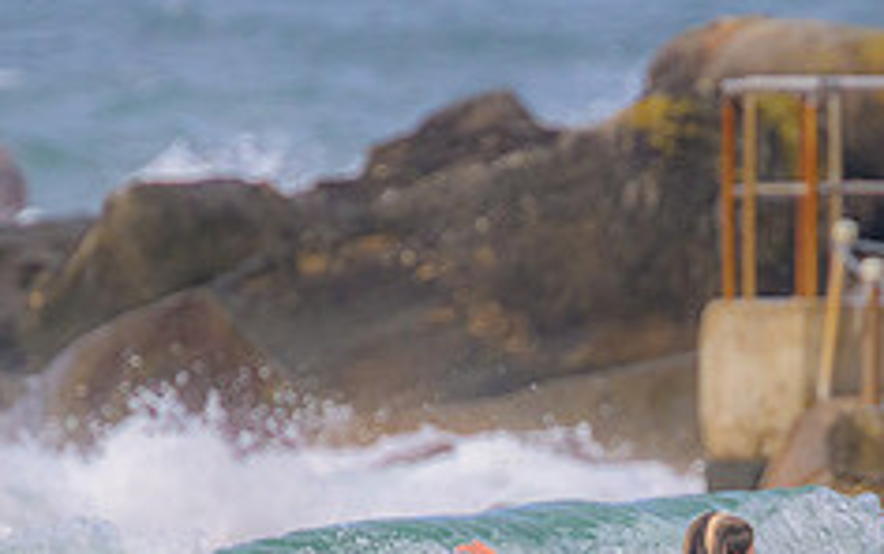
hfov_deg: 1.0
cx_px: 843
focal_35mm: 2004
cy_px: 653
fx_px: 48326
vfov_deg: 0.7
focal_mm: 800
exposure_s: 1/1250
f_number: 11
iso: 1600
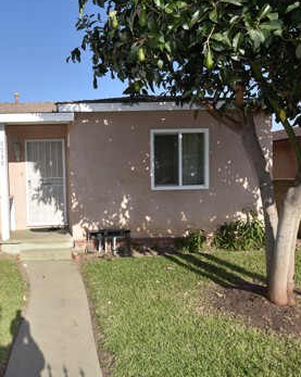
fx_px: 290
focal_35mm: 26
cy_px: 192
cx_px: 61
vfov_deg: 66.1
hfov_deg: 51.5
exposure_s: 1/200
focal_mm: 15
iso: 100
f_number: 10
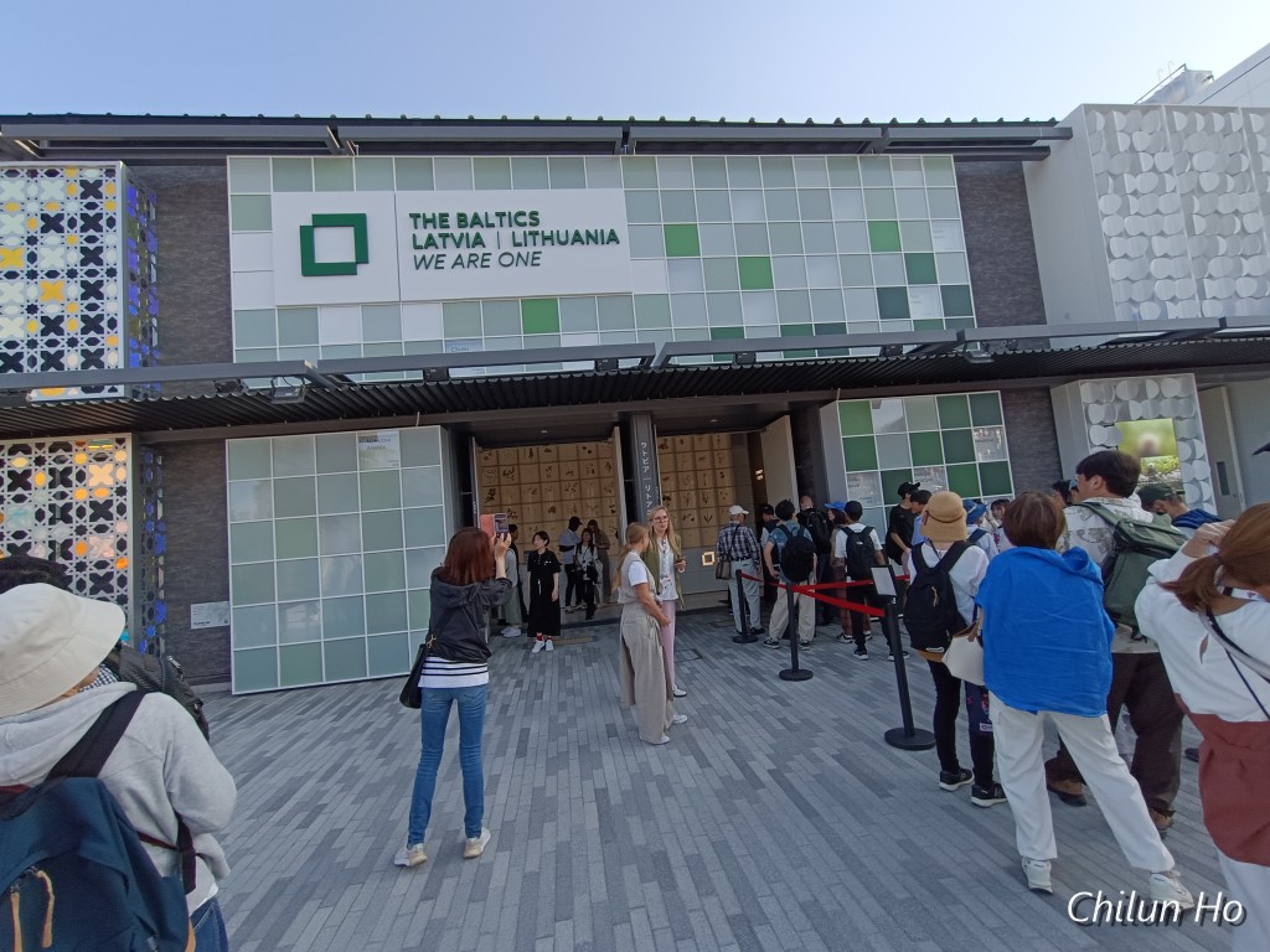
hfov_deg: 94.5
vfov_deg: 78.1
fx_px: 587
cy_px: 476
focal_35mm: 16
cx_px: 635
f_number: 2.2
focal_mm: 1.66
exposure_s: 1/387
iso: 50
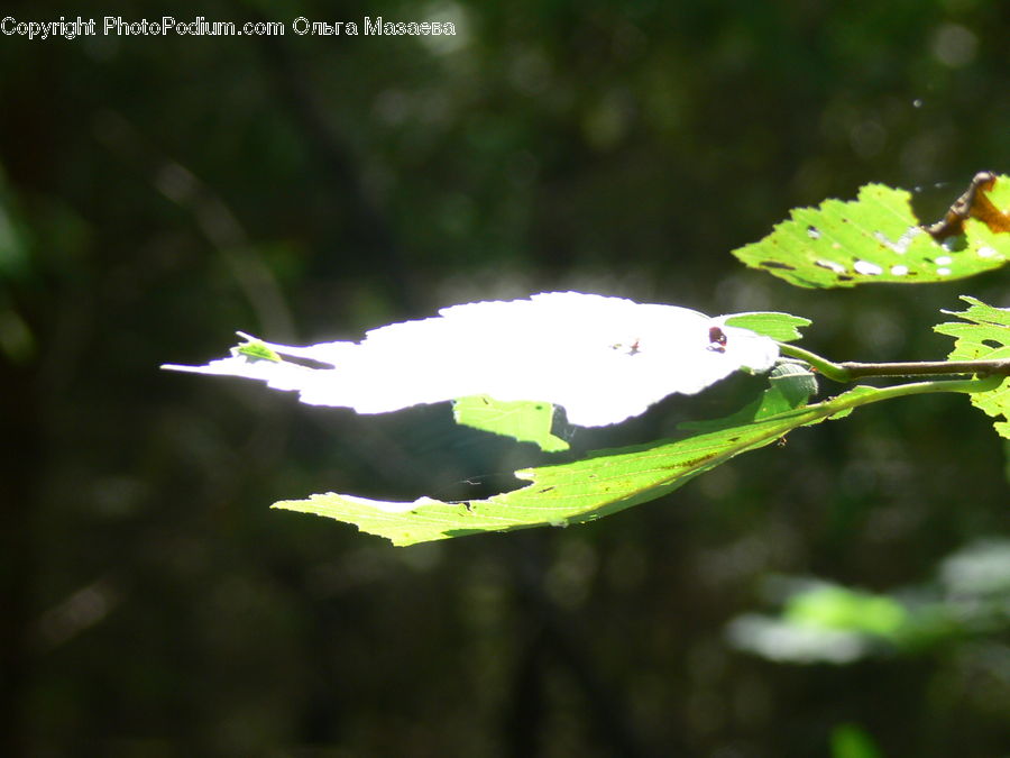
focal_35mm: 192
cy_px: 379
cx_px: 505
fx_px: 5602
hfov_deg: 10.3
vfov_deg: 7.7
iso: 80
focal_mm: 31.9
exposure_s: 1/60
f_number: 4
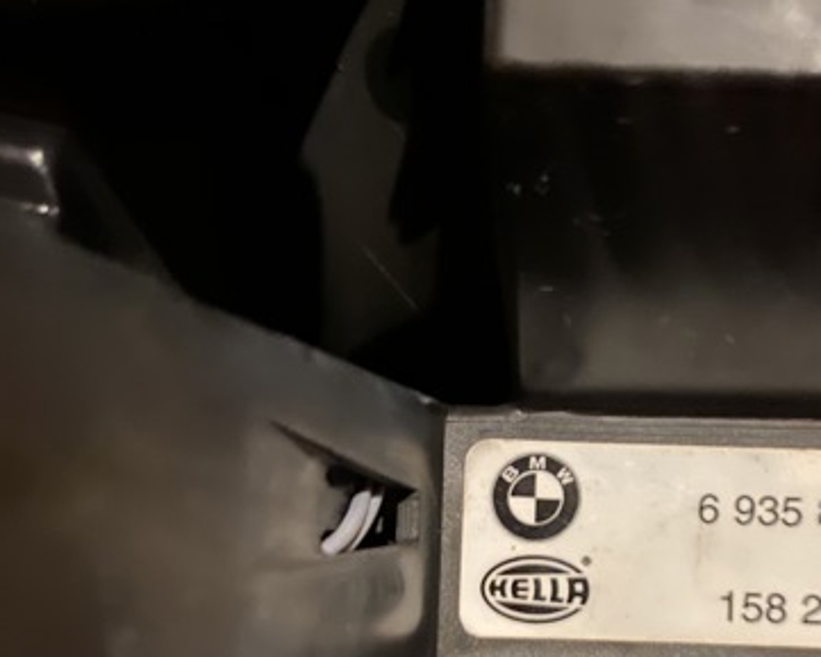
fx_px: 1094
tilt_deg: -60.3
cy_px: 526
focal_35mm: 45
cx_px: 607
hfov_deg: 40.1
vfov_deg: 32.5
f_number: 1.8
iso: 640
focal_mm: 4.25
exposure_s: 1/8
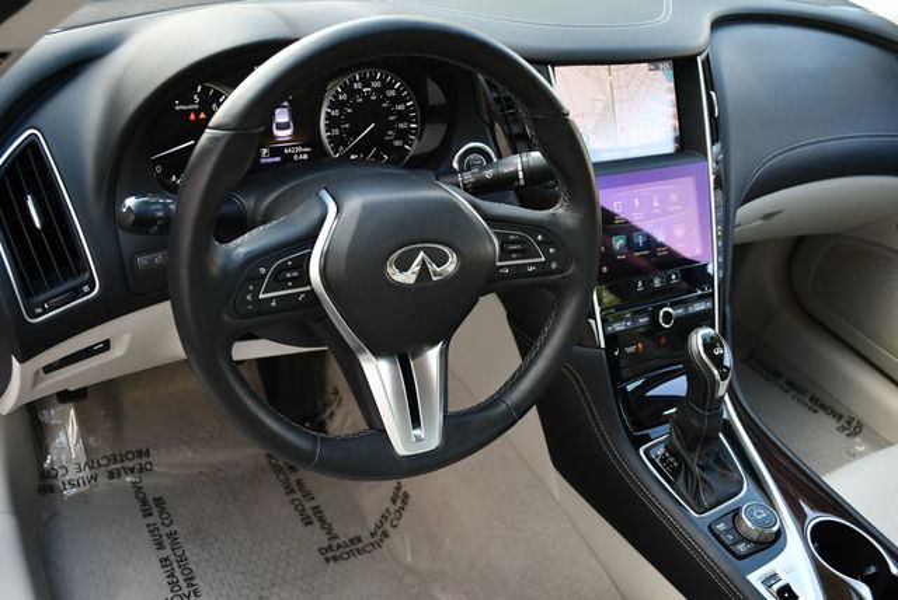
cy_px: 300
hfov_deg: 53.1
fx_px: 899
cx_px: 449
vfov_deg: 36.9
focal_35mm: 36
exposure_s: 1/250
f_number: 3.5
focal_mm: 18
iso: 500
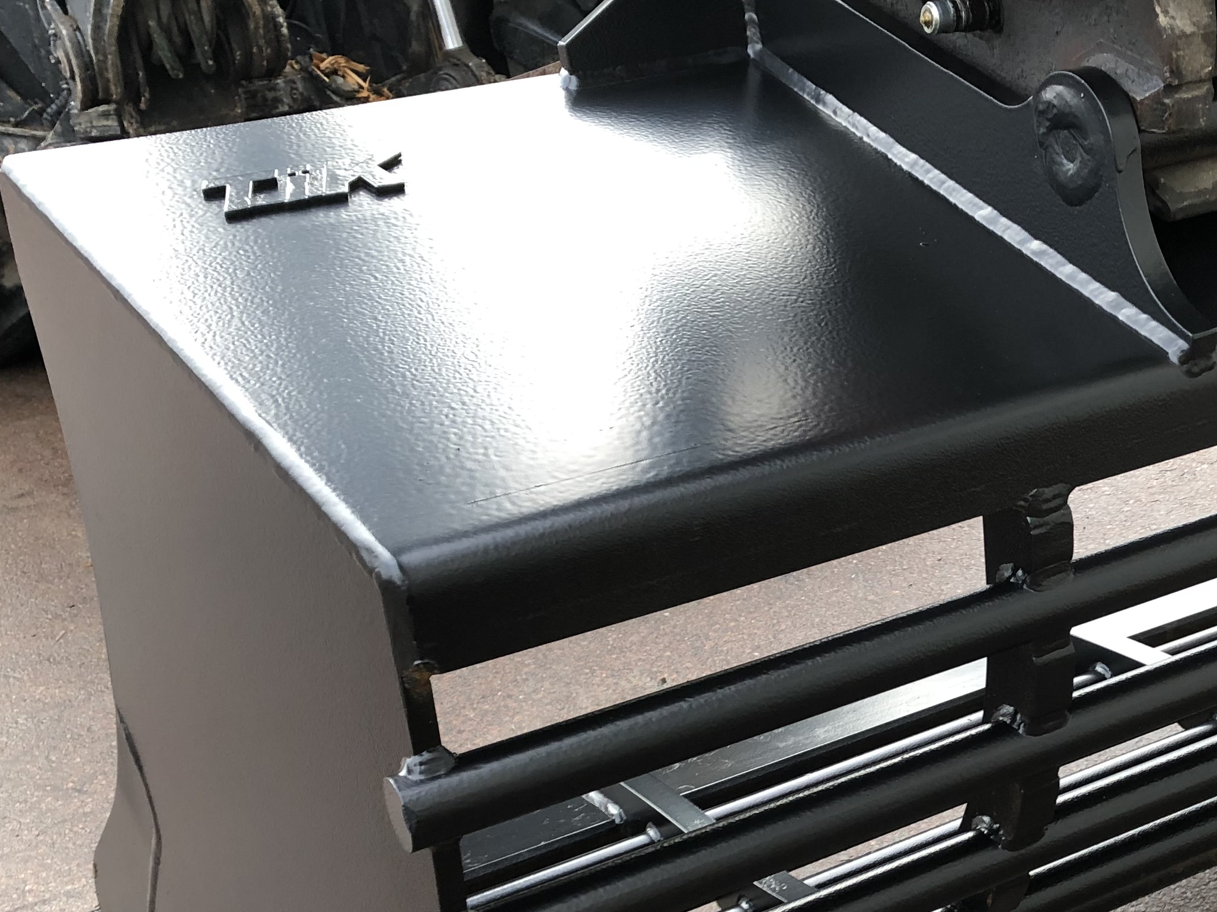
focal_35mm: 55
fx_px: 1933
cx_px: 973
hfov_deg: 33.9
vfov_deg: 26.2
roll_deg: +4.9
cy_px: 700
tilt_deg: -28.3
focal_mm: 3.99
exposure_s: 1/40
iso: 25
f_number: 1.8
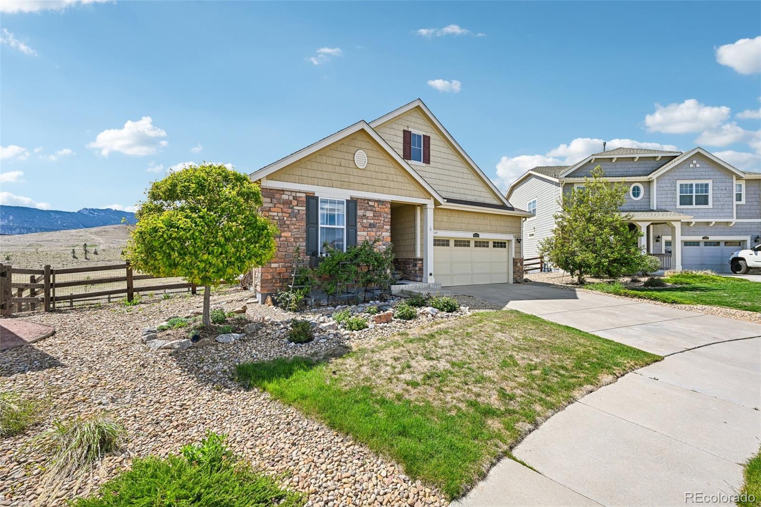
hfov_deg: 104.3
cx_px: 380
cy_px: 254
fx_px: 296
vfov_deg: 81.2
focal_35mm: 14
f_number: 11
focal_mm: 14
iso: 64
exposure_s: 1/50
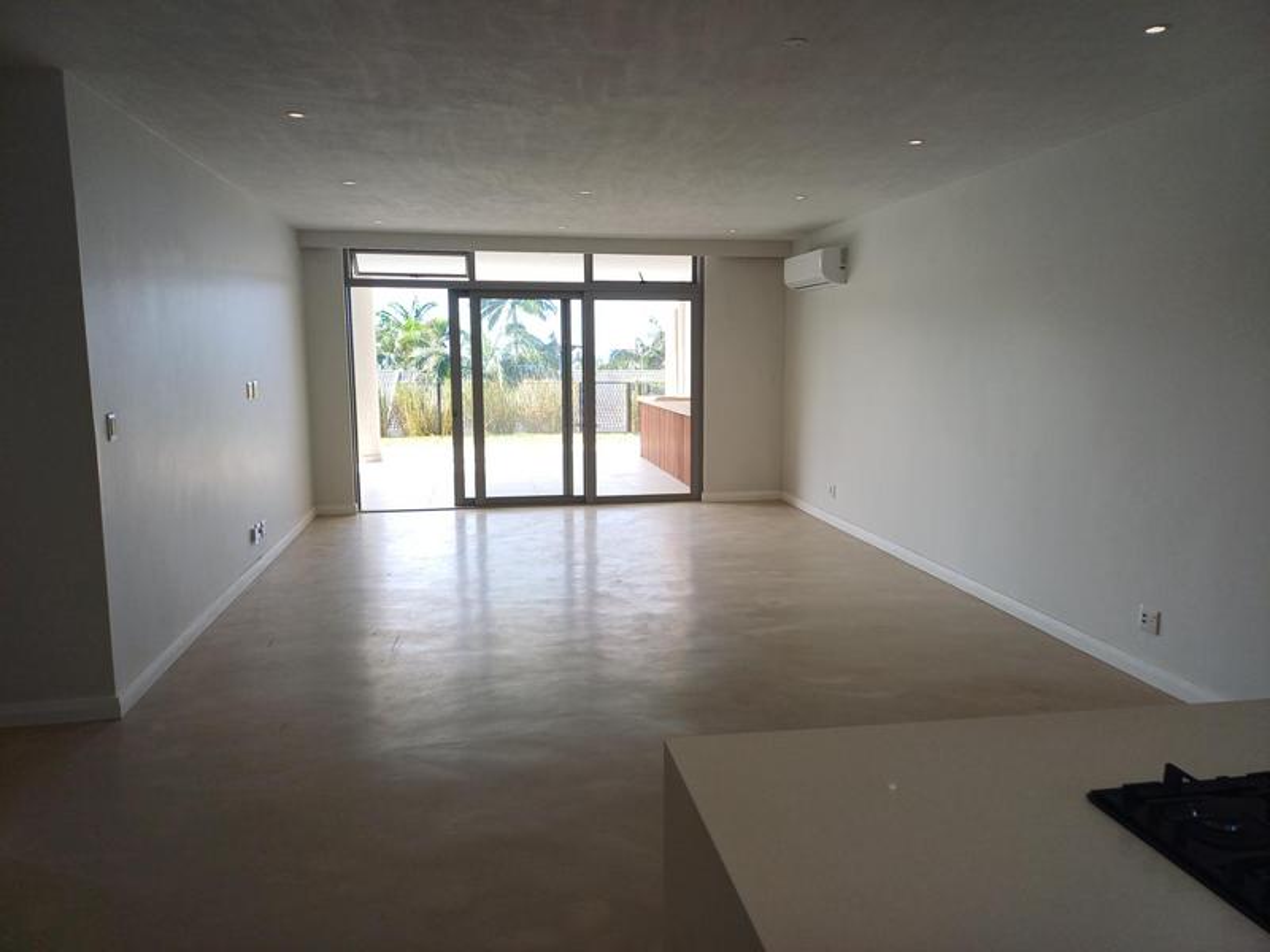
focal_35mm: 25
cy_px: 476
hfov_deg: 69.4
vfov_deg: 54.9
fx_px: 917
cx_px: 635
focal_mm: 4.65
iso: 50
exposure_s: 1/149
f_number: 1.8
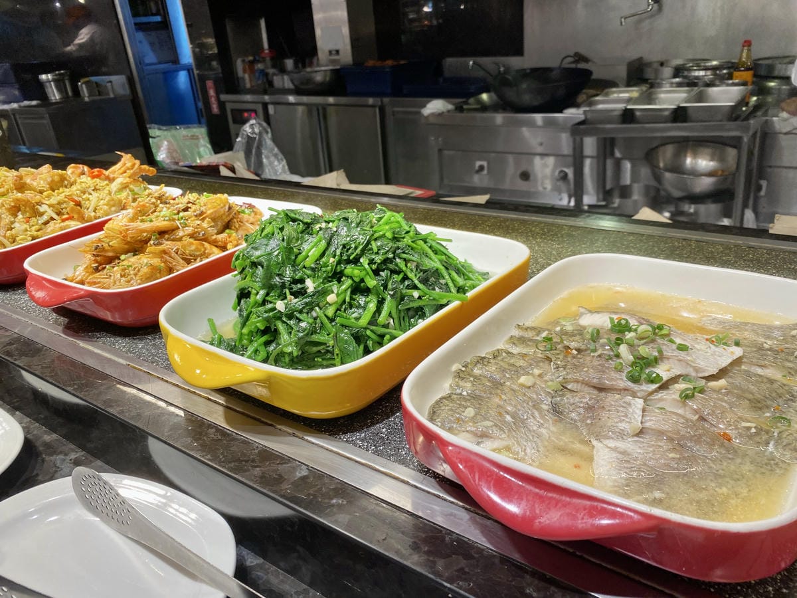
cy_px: 299
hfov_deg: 67.3
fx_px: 599
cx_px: 398
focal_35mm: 26
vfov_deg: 53.1
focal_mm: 4.25
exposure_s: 1/60
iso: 64
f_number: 1.8
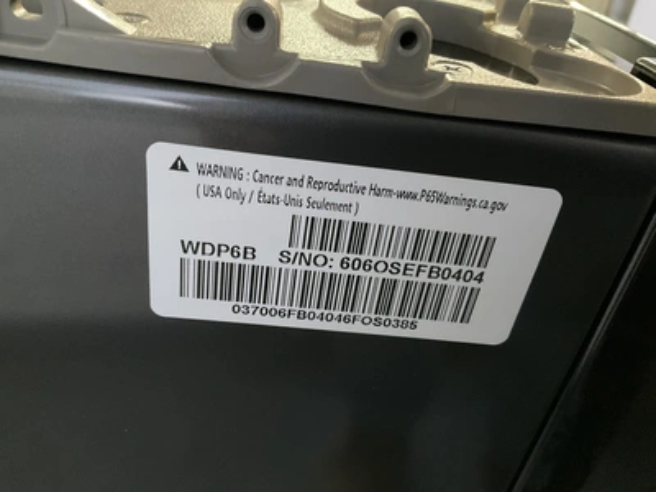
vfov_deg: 48.2
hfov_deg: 61.7
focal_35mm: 29
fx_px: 550
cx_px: 328
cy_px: 246
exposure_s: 1/24
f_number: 1.8
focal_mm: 3
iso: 500
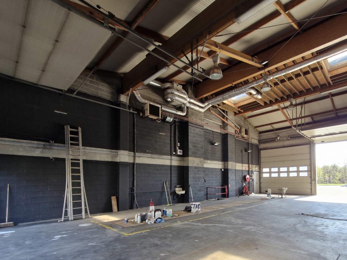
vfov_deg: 69.5
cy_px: 174
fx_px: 180
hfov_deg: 85.9
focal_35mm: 18
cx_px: 218
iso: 50
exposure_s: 1/50
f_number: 2.2
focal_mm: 1.74
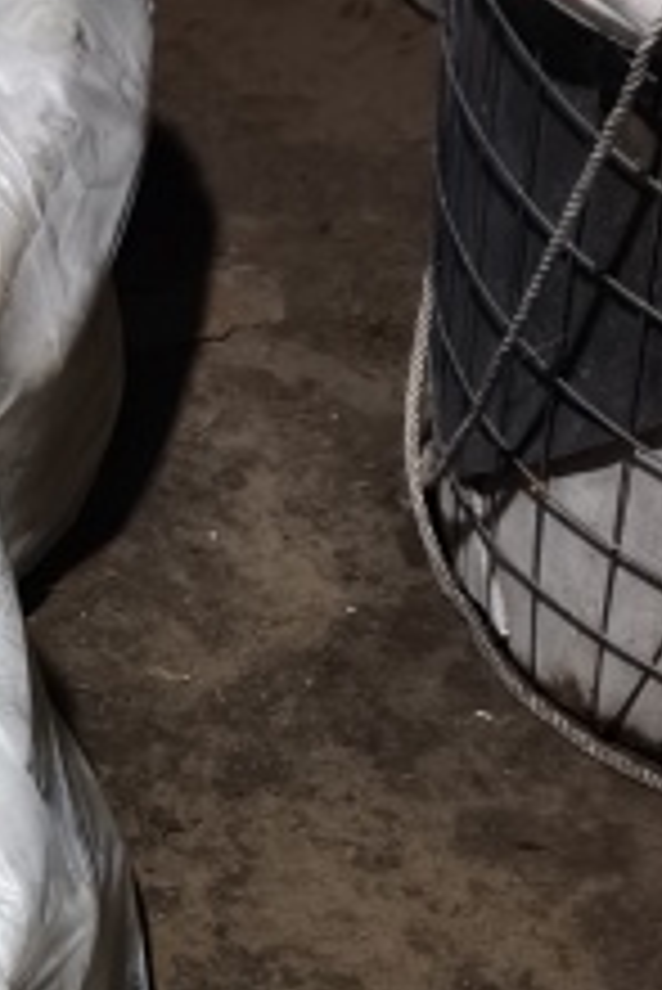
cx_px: -869
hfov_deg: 10.4
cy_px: 2059
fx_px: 3194
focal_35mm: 116
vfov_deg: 14.3
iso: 961
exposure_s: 1/50
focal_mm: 5.6
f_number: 1.57
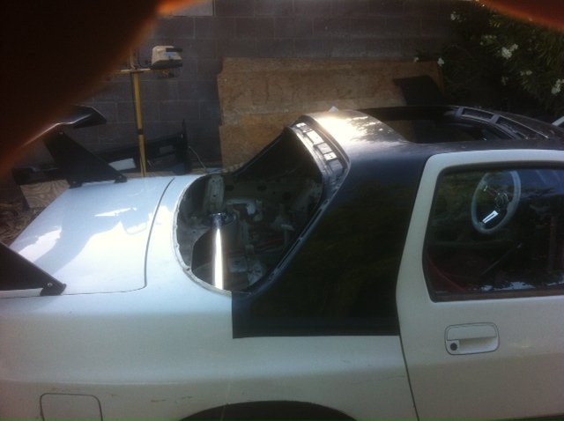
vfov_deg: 40.6
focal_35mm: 35
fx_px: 569
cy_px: 210
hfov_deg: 52.7
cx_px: 282
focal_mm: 3.85
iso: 100
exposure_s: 1/100
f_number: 2.8
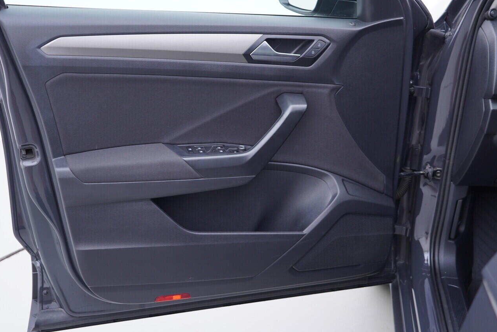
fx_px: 566
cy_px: 147
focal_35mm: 41
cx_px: 229
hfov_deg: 47.4
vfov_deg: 32.6
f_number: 2.8
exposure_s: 1/40
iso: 125
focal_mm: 24
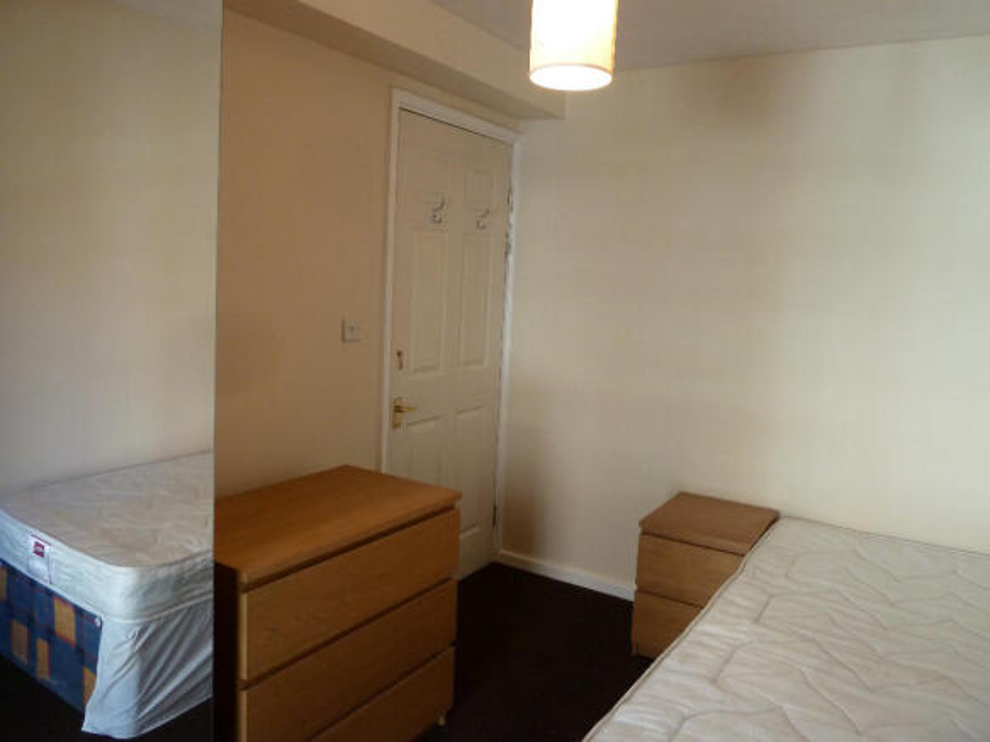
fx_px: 715
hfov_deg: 69.4
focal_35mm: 25
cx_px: 495
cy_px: 371
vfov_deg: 54.9
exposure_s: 1/30
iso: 250
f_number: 3.3
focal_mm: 4.1
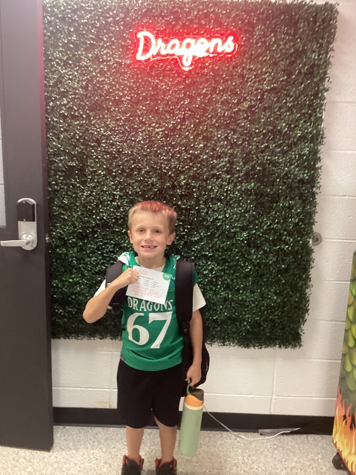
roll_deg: -0.7
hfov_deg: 45.4
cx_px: 178
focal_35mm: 31
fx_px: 425
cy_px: 238
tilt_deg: -12.1
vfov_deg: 58.4
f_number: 2.4
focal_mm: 3.3
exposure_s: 1/33
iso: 250
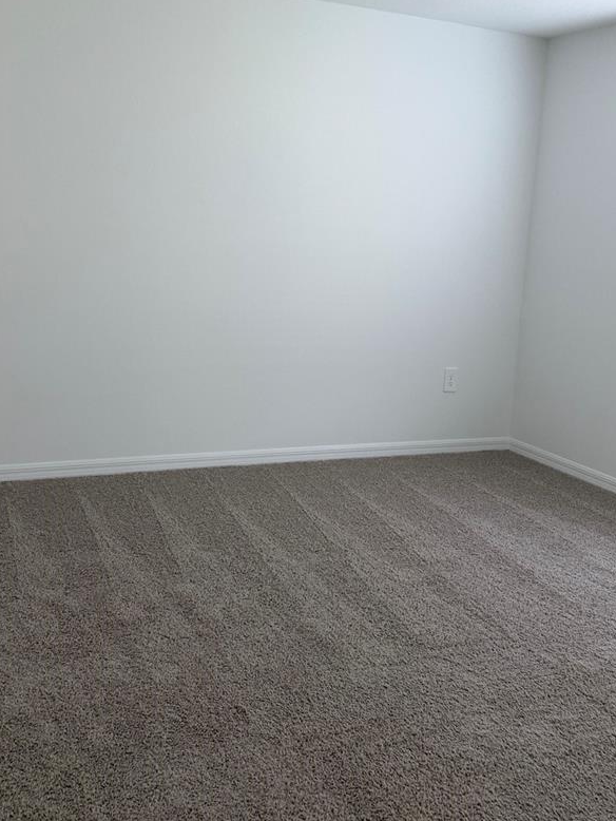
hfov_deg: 38.5
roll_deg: -3.8
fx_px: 877
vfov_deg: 49.5
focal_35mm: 37
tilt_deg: -7.0
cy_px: 290
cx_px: 250
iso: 250
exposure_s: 1/60
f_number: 1.78
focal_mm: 6.76
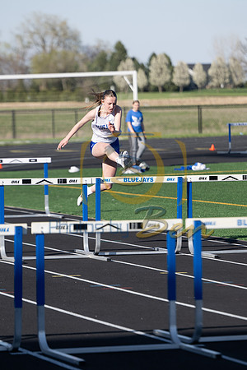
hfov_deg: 6.5
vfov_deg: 9.8
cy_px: 185
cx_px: 124
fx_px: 2161
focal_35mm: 210
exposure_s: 1/1250
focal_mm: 140
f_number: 3.2
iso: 100
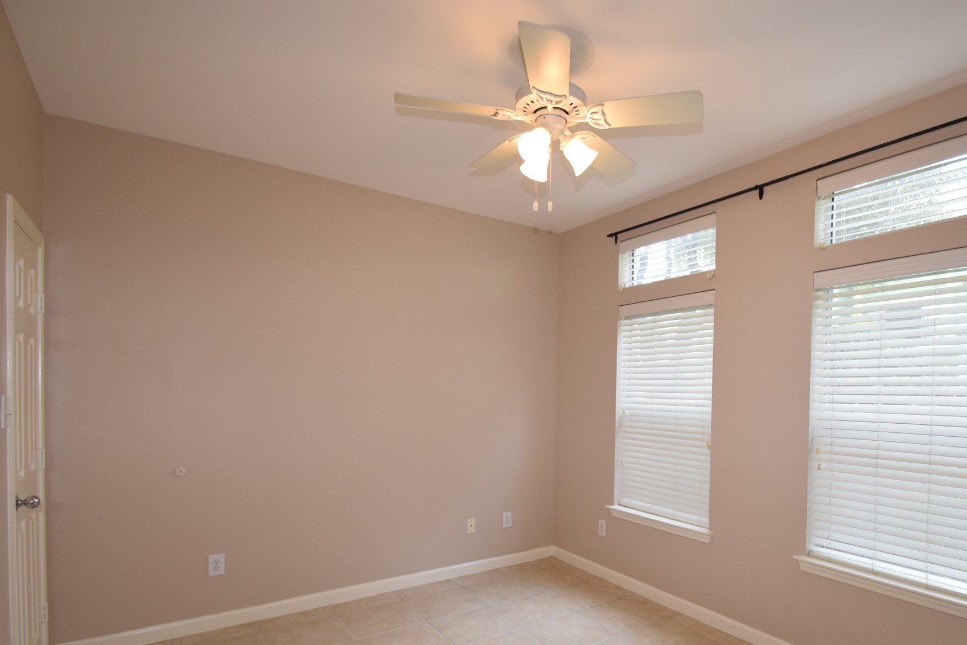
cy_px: 401
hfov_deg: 85.6
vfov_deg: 63.7
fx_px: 510
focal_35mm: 19
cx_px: 589
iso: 800
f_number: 5.6
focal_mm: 10
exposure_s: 1/125
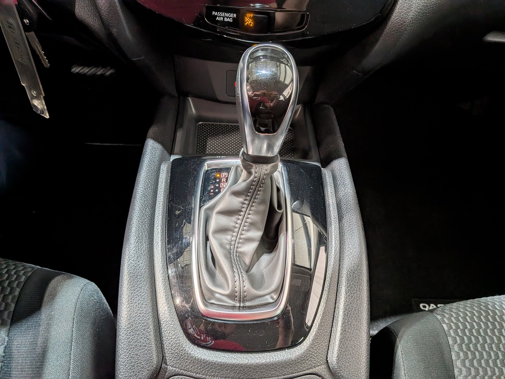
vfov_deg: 56.8
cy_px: 190
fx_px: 350
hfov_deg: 71.6
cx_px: 252
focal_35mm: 24
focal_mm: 4.53
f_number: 1.7
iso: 31
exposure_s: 1/40
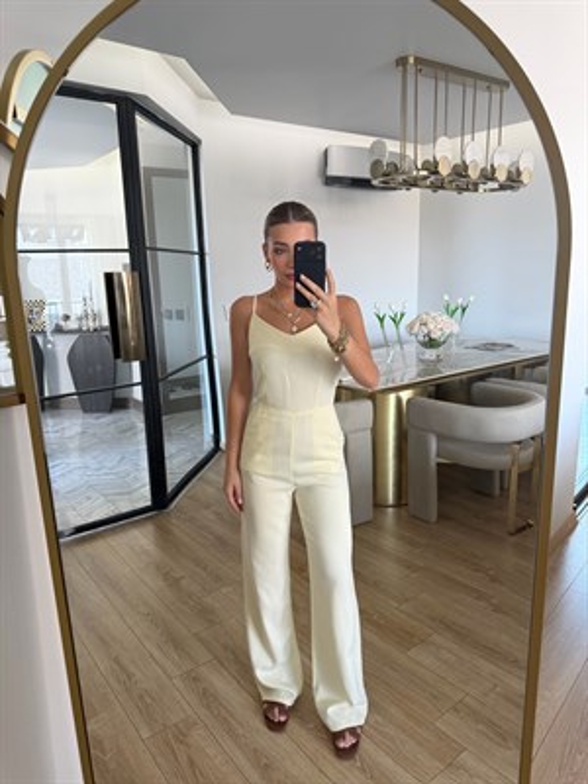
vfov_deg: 71.6
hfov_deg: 56.8
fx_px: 544
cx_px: 294
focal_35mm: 24
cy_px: 392
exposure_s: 1/98
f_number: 1.78
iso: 200
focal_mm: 6.76
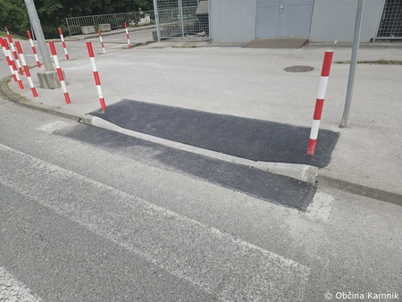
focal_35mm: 23
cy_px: 151
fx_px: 267
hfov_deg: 73.9
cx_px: 201
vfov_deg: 58.9
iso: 40
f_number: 1.8
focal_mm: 5.4
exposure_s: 1/461
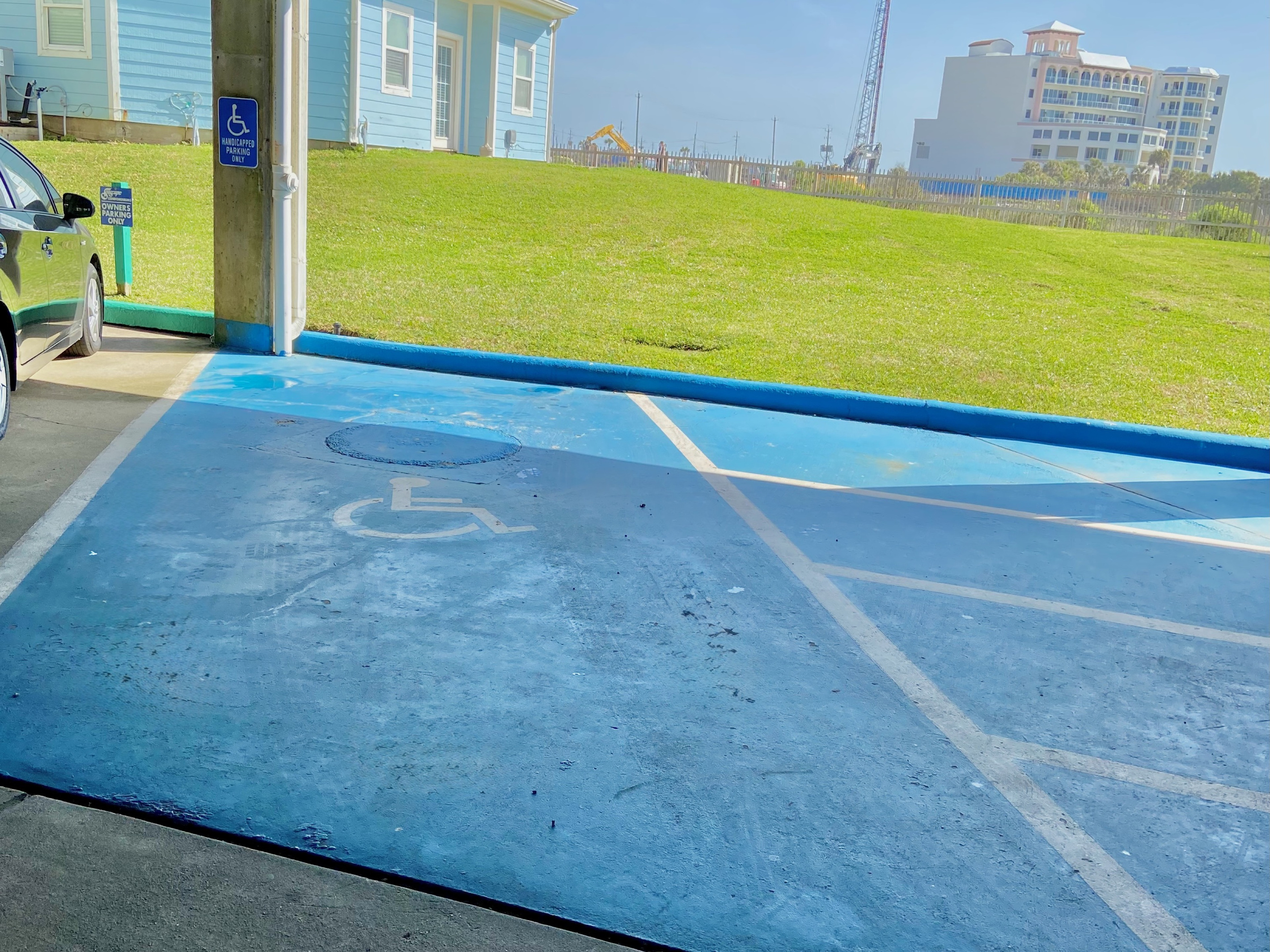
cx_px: 635
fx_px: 954
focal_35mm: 26
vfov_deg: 53.1
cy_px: 476
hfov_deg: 67.3
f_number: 1.8
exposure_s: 1/1170
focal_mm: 4.25
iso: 32
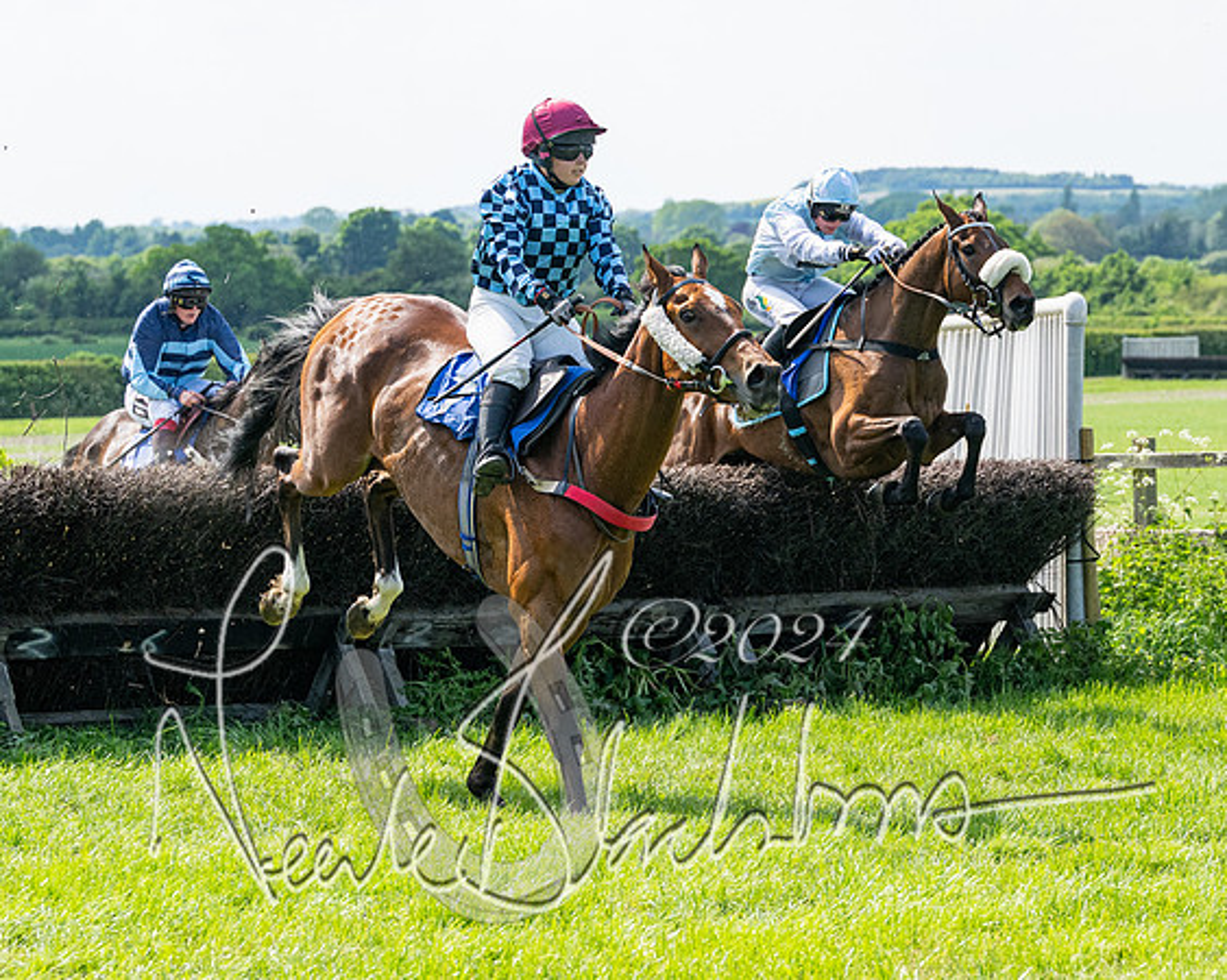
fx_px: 4624
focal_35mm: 127
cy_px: 502
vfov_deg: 12.1
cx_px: 662
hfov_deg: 15.1
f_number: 4
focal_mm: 70
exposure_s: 1/3200
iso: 400
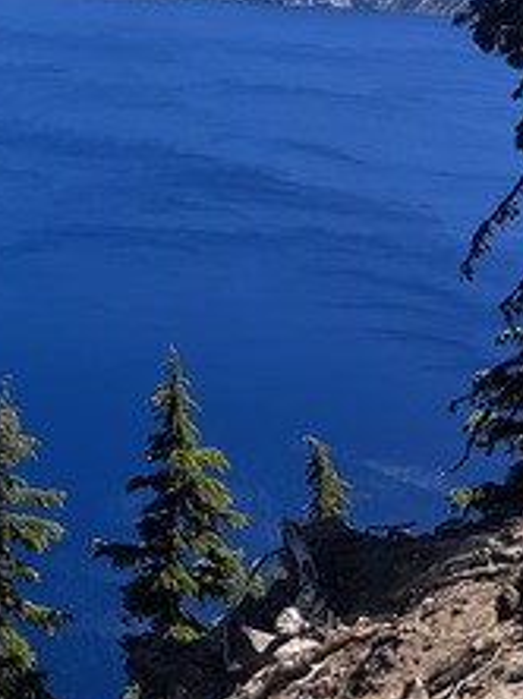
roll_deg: -2.0
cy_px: 54
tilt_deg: -5.0
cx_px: -38
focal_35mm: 61
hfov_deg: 22.7
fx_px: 1231
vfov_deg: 30.2
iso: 50
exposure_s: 1/3460
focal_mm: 5.7
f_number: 1.5
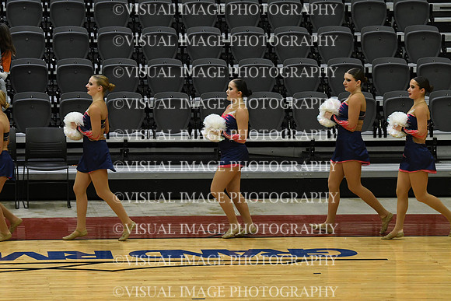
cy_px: 150
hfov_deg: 10.2
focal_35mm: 202
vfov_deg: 6.8
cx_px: 226
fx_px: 2531
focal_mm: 135
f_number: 4
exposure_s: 1/500
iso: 4000
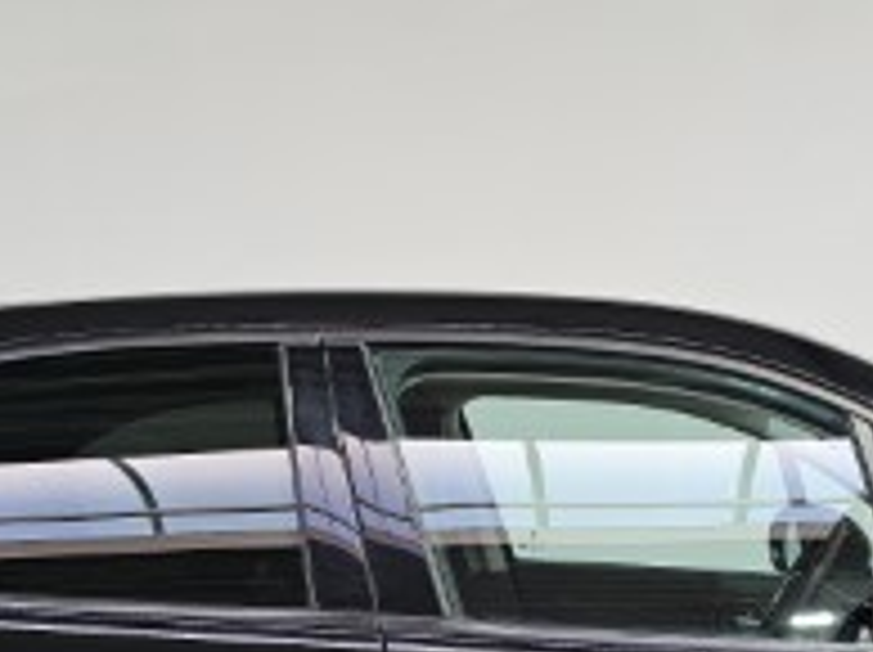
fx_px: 1914
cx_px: 603
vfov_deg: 17.7
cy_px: 926
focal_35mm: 76
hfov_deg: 25.5
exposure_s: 1/100
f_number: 1.7
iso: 80
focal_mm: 6.3
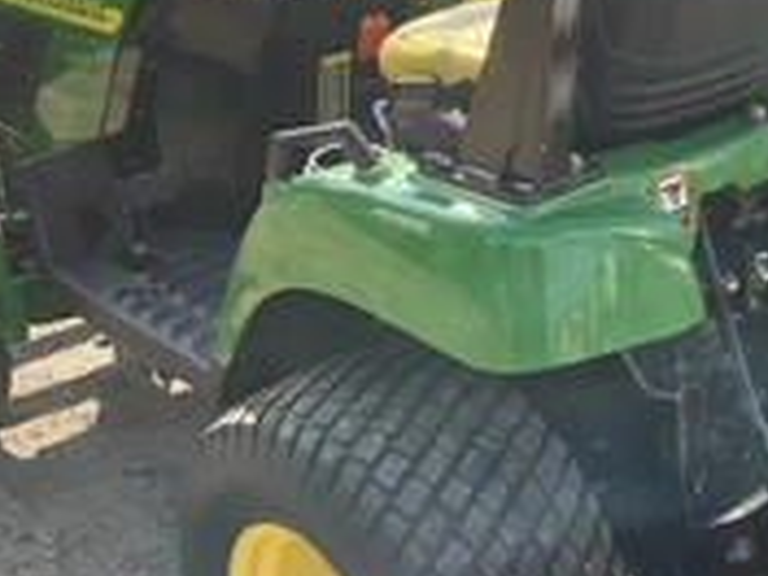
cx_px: 576
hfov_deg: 28.9
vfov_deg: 21.9
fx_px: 1464
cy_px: 100
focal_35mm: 66
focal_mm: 3
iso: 25
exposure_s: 1/627
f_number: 1.8
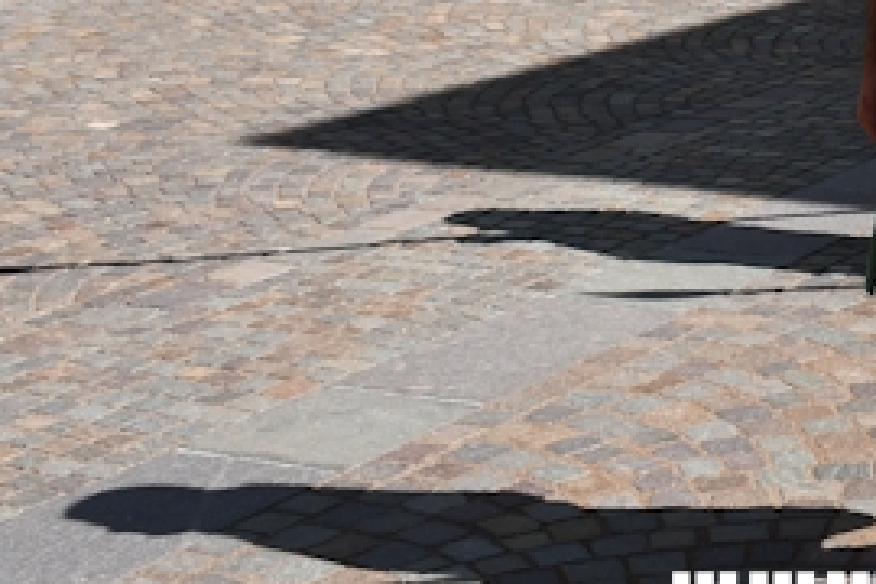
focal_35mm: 80
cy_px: -169
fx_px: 1947
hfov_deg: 21.7
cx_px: 1272
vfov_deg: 16.2
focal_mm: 18
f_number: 9
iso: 100
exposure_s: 1/320
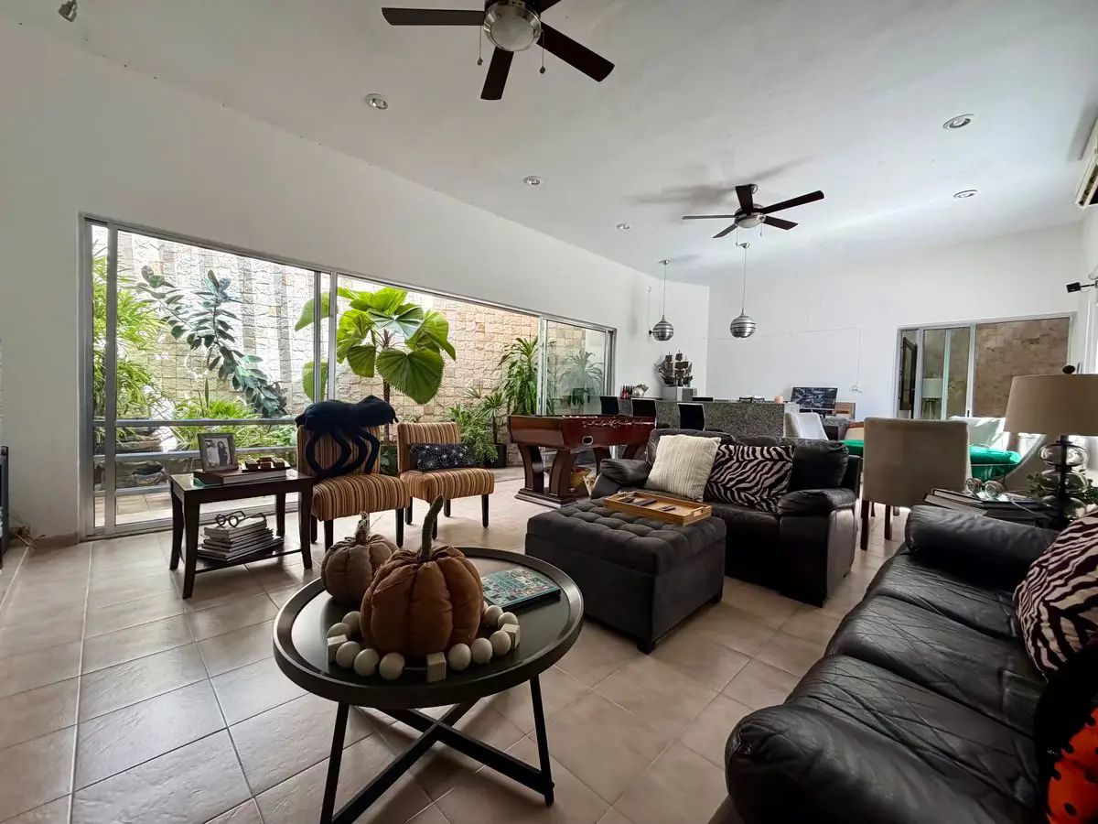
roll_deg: -1.1
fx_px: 444
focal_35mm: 14
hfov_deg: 102.1
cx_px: 549
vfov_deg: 85.7
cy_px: 412
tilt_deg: -1.8
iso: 80
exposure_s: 1/121
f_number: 2.2
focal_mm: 2.22
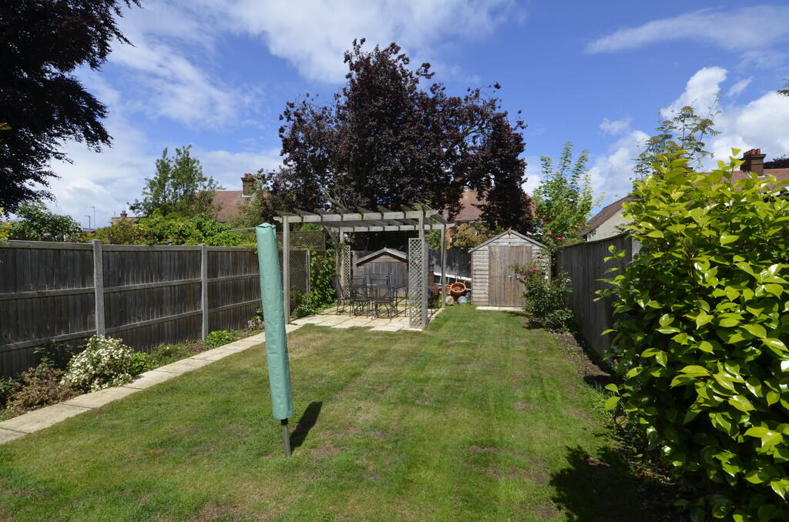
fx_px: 361
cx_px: 394
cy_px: 261
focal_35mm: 16
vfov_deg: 71.8
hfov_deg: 95.1
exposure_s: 1/250
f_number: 8
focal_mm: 11
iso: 100
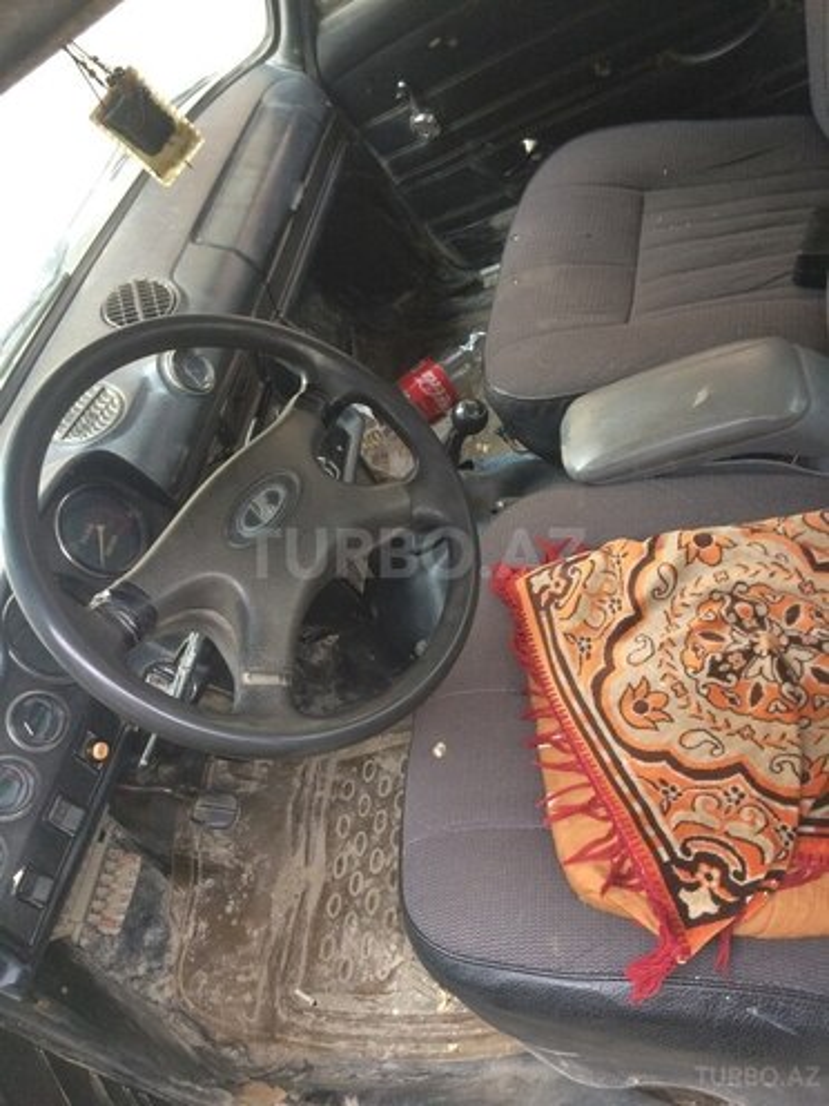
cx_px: 414
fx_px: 926
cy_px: 553
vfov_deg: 61.7
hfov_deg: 48.2
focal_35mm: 29
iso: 80
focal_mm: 4.15
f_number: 2.2
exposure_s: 1/33
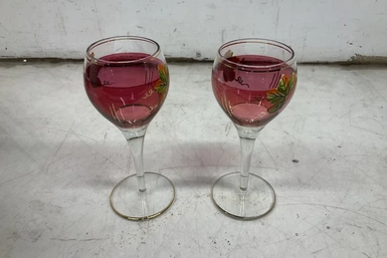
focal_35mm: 31
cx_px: 197
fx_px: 333
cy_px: 117
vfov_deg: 42.2
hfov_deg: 60.3
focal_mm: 3
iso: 25
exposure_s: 1/120
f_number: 1.8
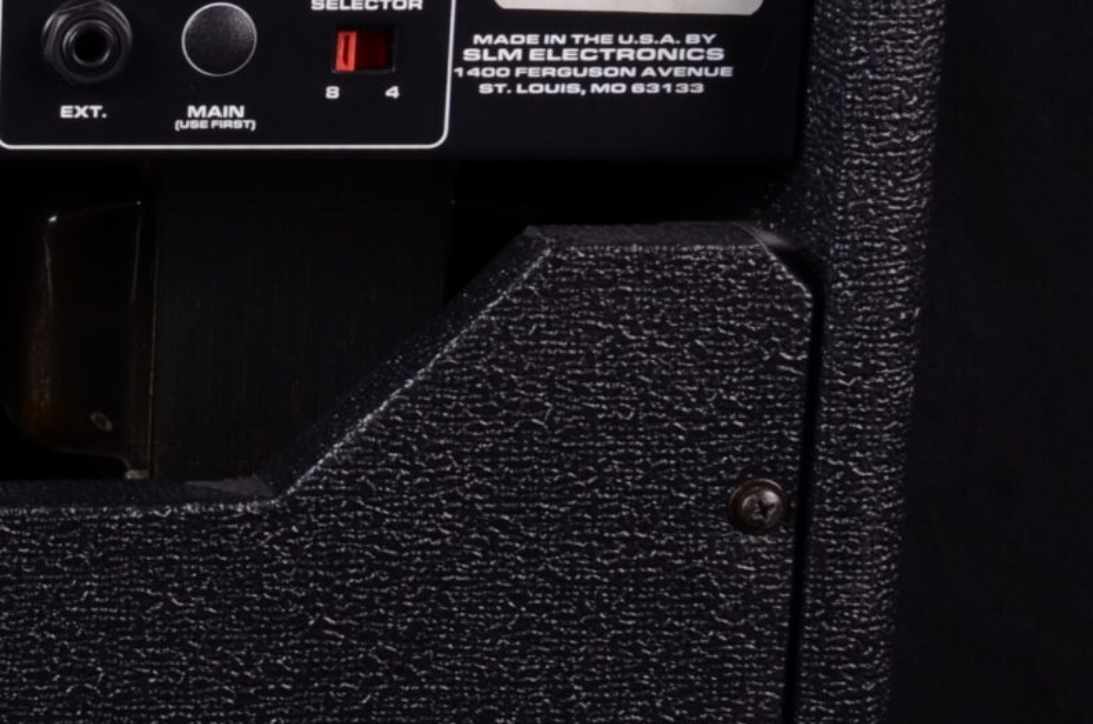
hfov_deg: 12.5
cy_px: 233
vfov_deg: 8.8
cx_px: -624
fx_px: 4696
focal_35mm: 155
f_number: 13
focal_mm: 32
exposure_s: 1/200
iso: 200
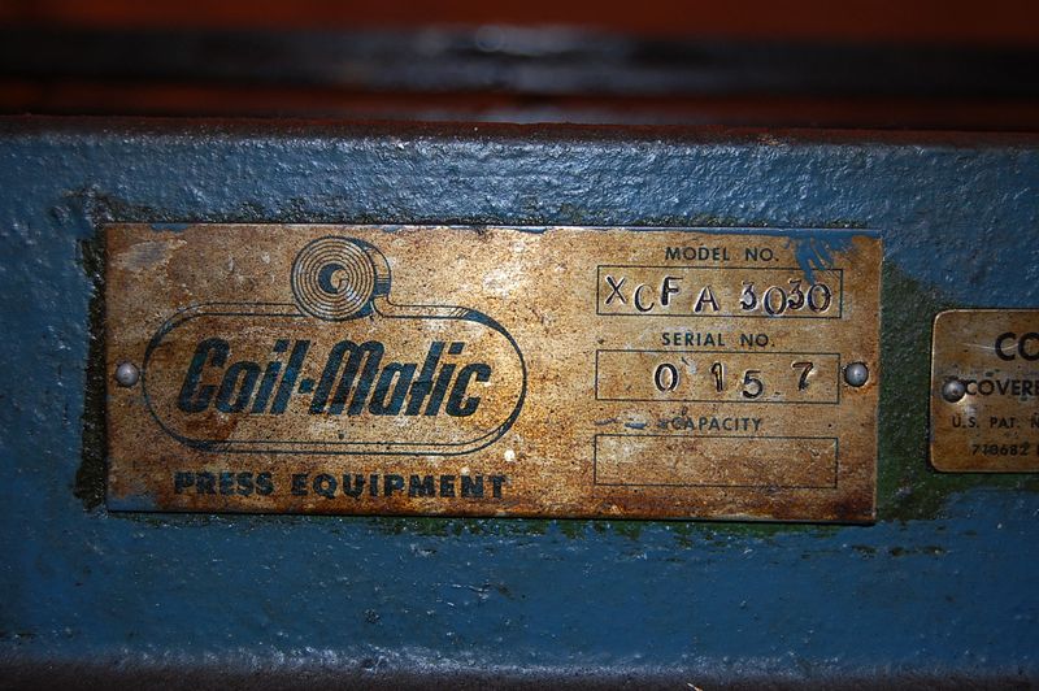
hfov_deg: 33.4
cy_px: 346
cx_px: 520
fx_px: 1730
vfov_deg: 22.6
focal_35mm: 60
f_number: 5
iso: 360
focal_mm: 40
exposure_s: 1/60
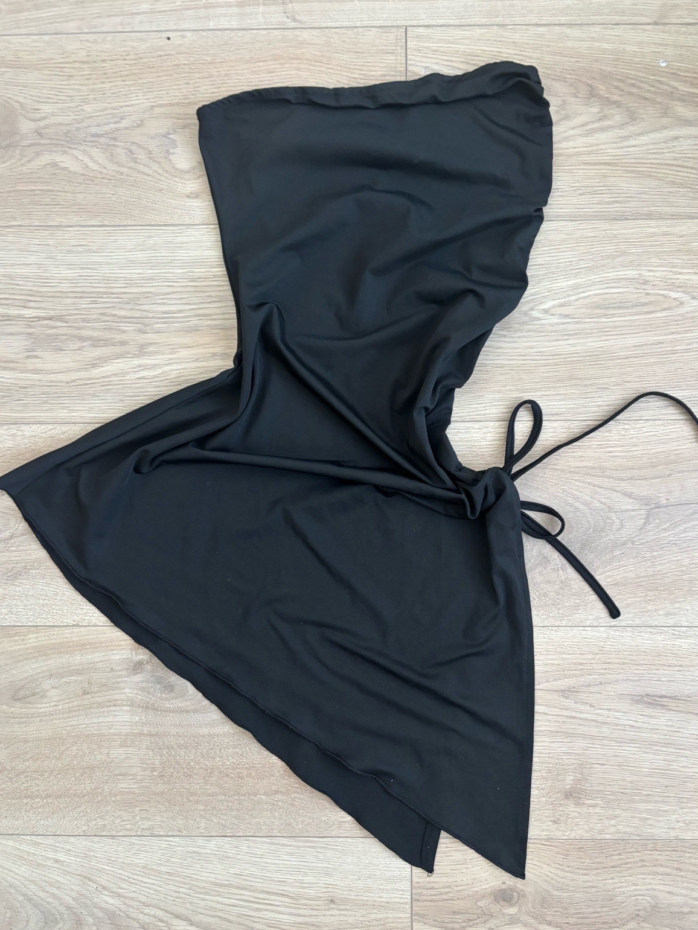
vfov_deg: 65.3
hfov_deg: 51.4
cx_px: 345
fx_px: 726
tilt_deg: -86.5
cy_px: 456
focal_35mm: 27
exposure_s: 1/60
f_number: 1.6
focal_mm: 5.96
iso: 320
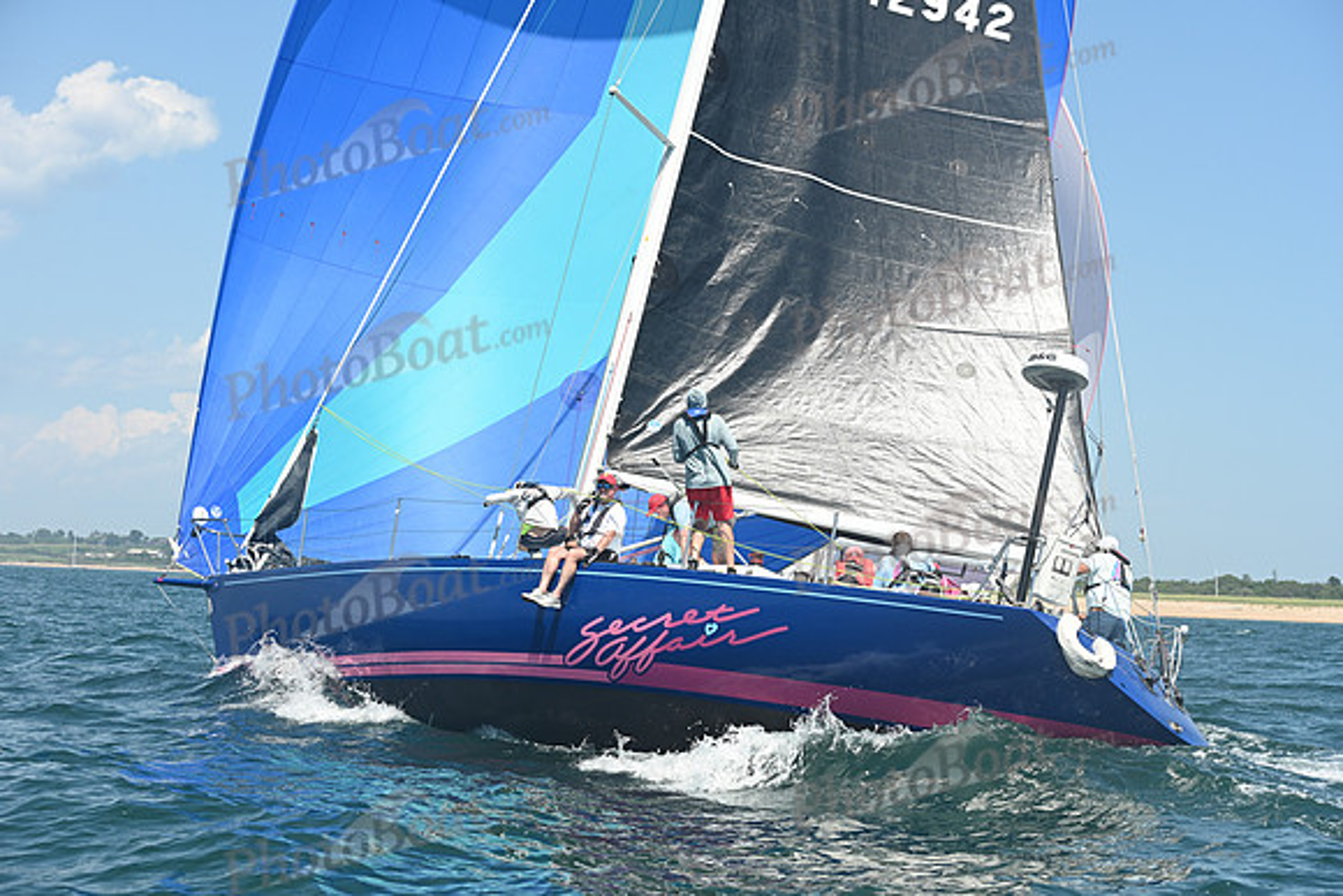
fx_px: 2612
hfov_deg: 28.8
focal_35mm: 70
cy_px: 448
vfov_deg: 19.5
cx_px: 672
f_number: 8
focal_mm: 70
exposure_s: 1/1000
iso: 320
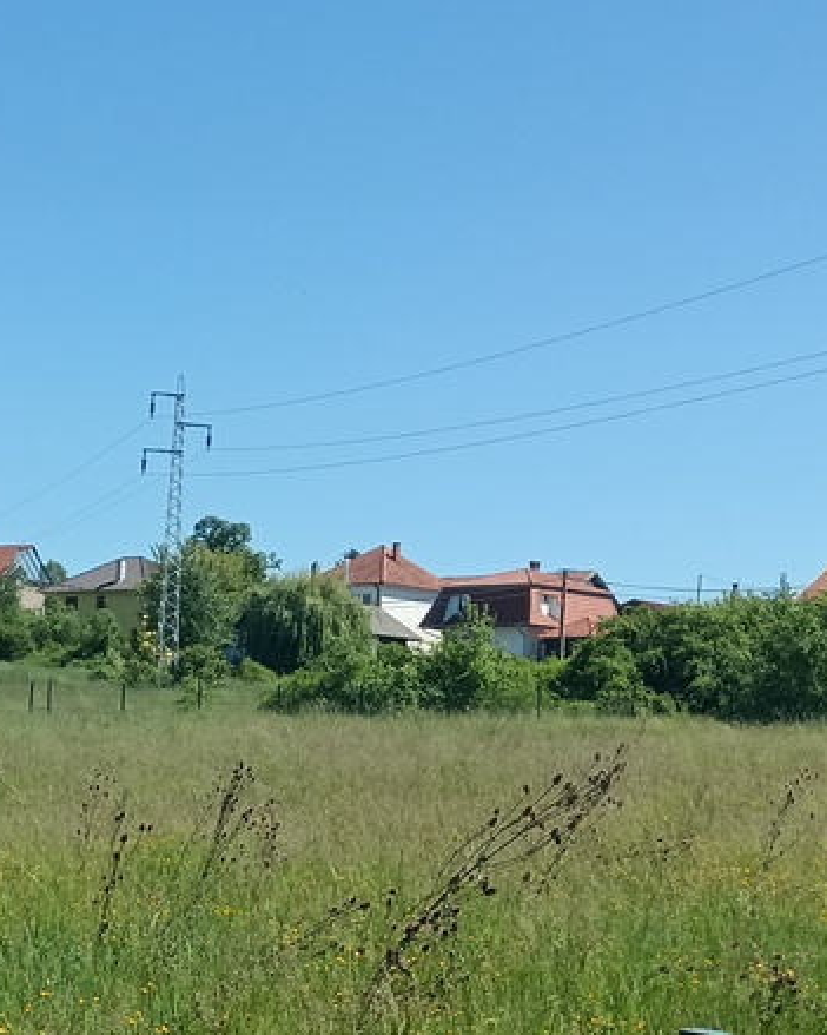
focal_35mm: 87
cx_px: 71
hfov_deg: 17.4
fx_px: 2663
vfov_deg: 21.7
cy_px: 858
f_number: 1.9
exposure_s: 1/781
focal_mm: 4.95
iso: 100
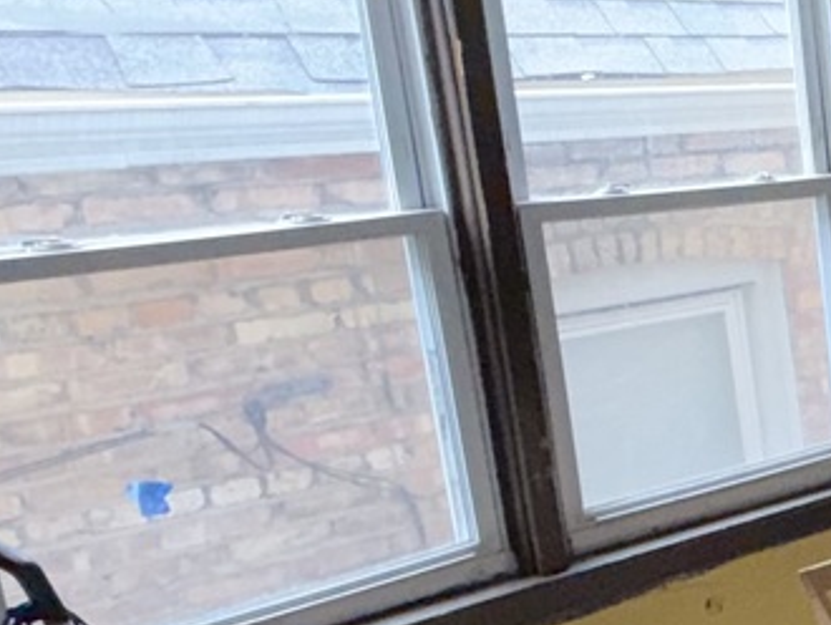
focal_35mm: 61
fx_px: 1465
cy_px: 338
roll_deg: +0.0
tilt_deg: -11.0
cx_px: 1589
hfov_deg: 20.0
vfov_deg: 24.1
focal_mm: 2.22
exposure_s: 1/93
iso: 160
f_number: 2.2
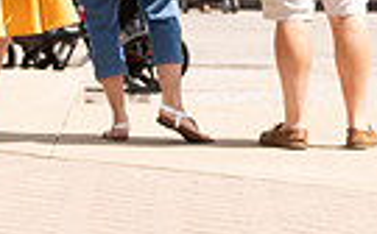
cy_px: -7
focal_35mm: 211
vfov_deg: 6.2
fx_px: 2165
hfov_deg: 9.8
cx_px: -109
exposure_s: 1/640
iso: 125
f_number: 4
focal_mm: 48
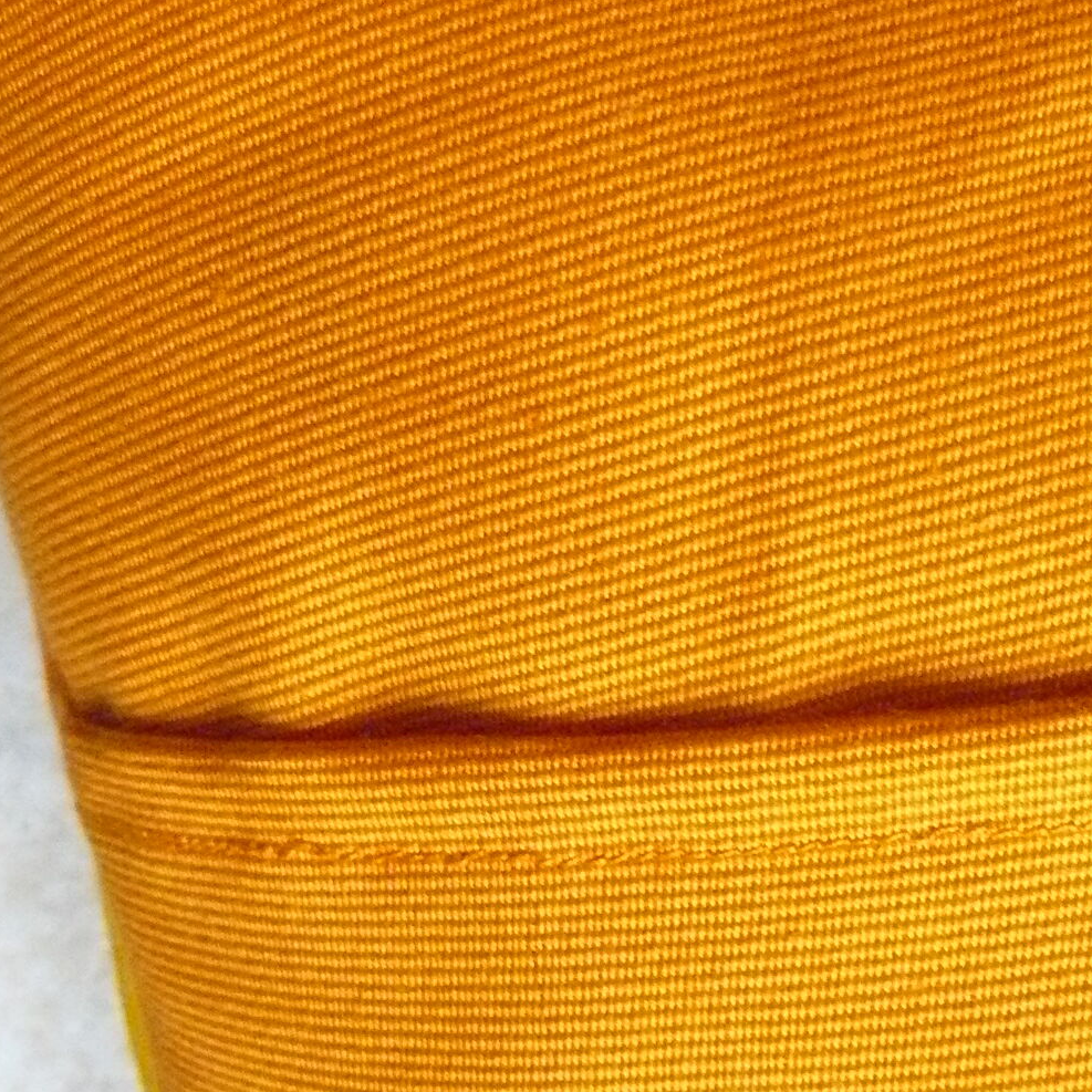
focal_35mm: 66
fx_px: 2356
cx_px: 786
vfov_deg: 26.0
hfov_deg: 25.9
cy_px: 668
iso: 800
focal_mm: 6
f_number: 2.8
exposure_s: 1/40
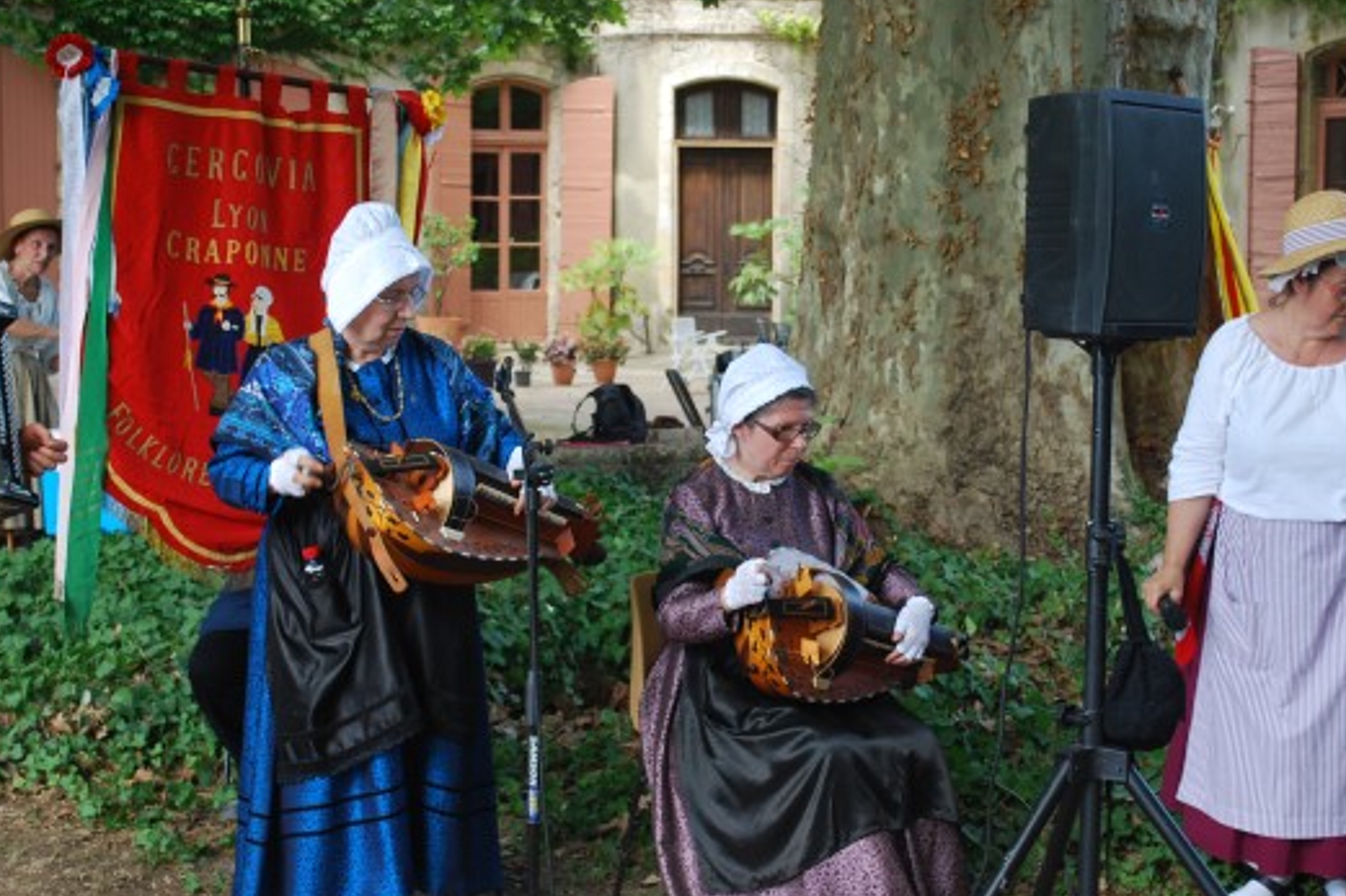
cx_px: 710
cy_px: 433
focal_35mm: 65
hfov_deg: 31.1
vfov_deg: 21.0
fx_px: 2415
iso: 200
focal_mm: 35
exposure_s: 1/60
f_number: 5.3
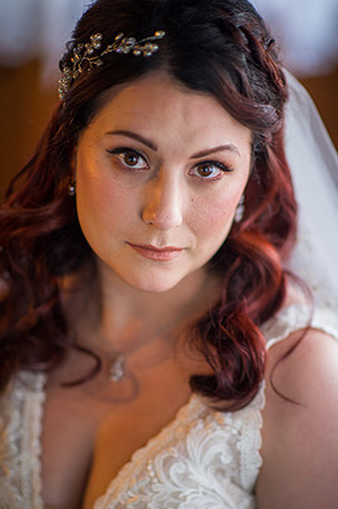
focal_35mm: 100
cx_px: 183
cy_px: 294
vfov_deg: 20.4
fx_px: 1413
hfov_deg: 13.6
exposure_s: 1/45
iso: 400
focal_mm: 85
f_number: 1.4
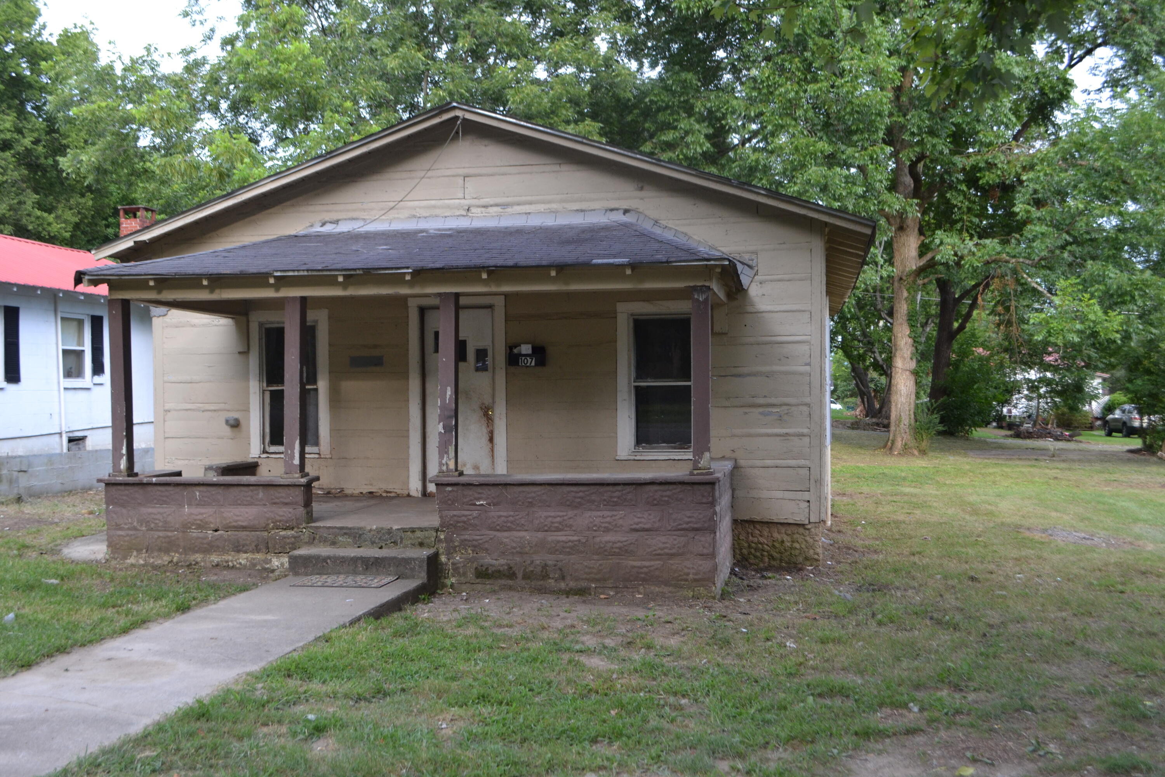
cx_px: 582
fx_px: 1165
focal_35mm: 36
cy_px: 388
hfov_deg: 53.1
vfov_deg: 36.9
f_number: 5.6
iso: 400
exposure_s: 1/125
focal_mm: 24
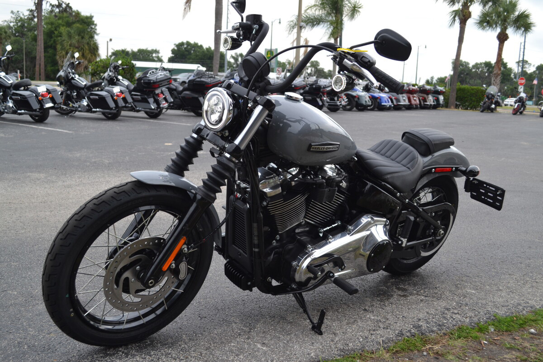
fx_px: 588
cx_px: 272
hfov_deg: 49.6
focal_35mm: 39
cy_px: 181
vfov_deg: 34.2
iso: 125
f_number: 5.6
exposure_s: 1/125
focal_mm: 26
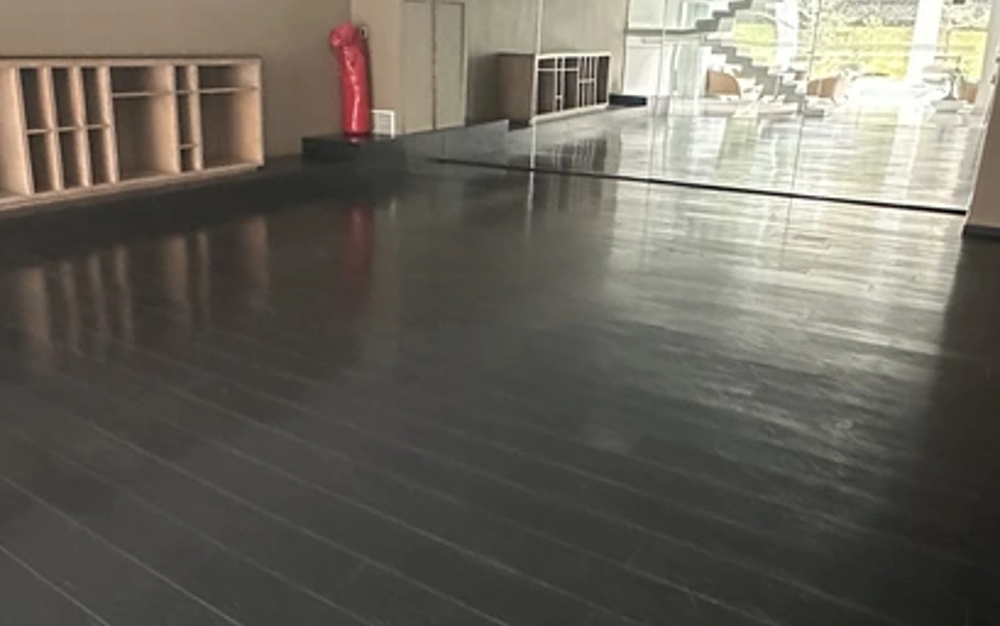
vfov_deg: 43.1
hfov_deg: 64.0
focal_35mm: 29
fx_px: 791
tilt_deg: -15.7
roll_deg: +0.3
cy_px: 281
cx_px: 396
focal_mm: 2.22
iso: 1250
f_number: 2.2
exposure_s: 1/41
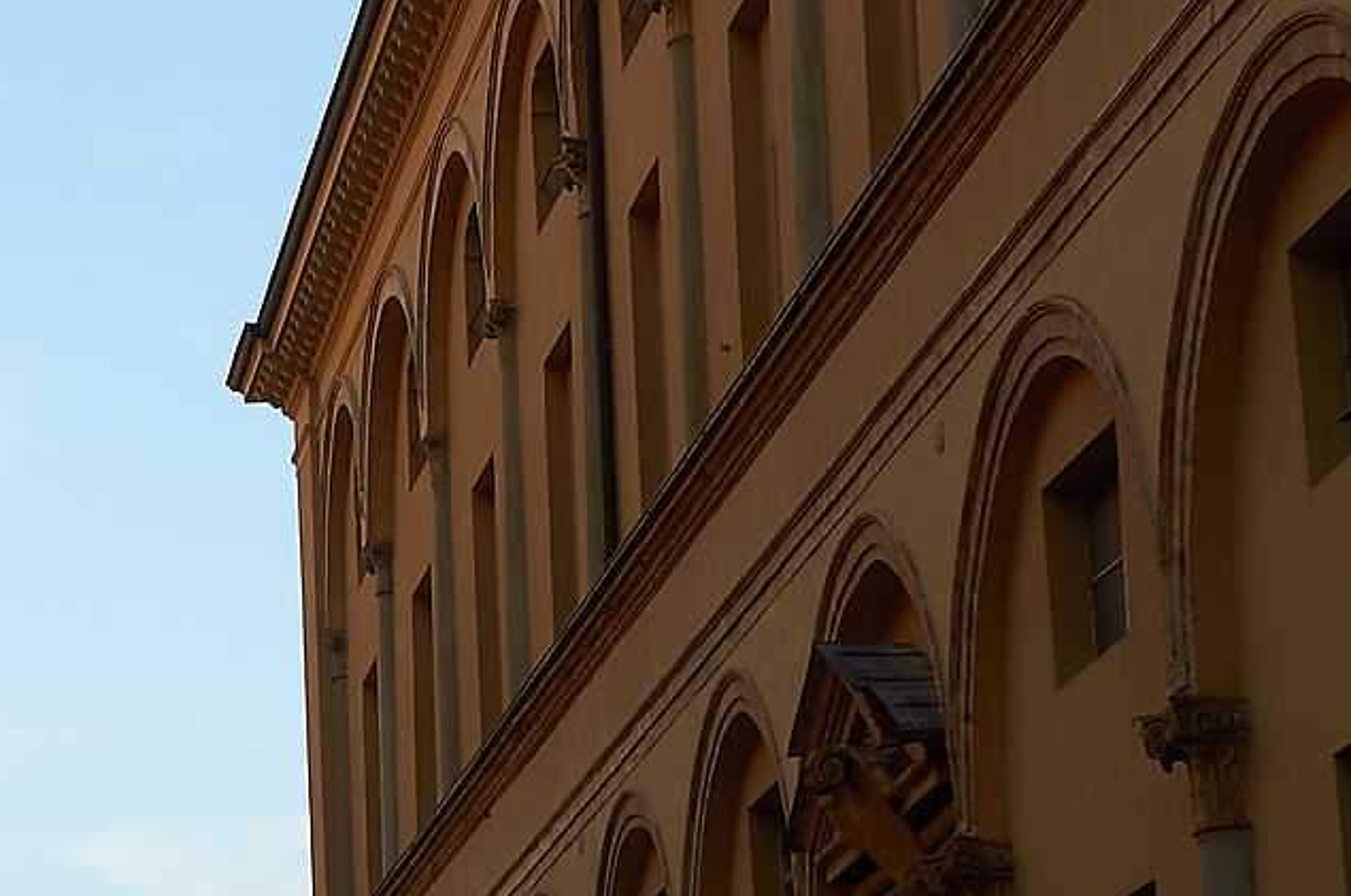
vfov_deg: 10.0
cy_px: 668
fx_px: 5095
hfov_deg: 14.7
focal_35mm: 136
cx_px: -128
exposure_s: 1/100
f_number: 8
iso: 100
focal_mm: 24
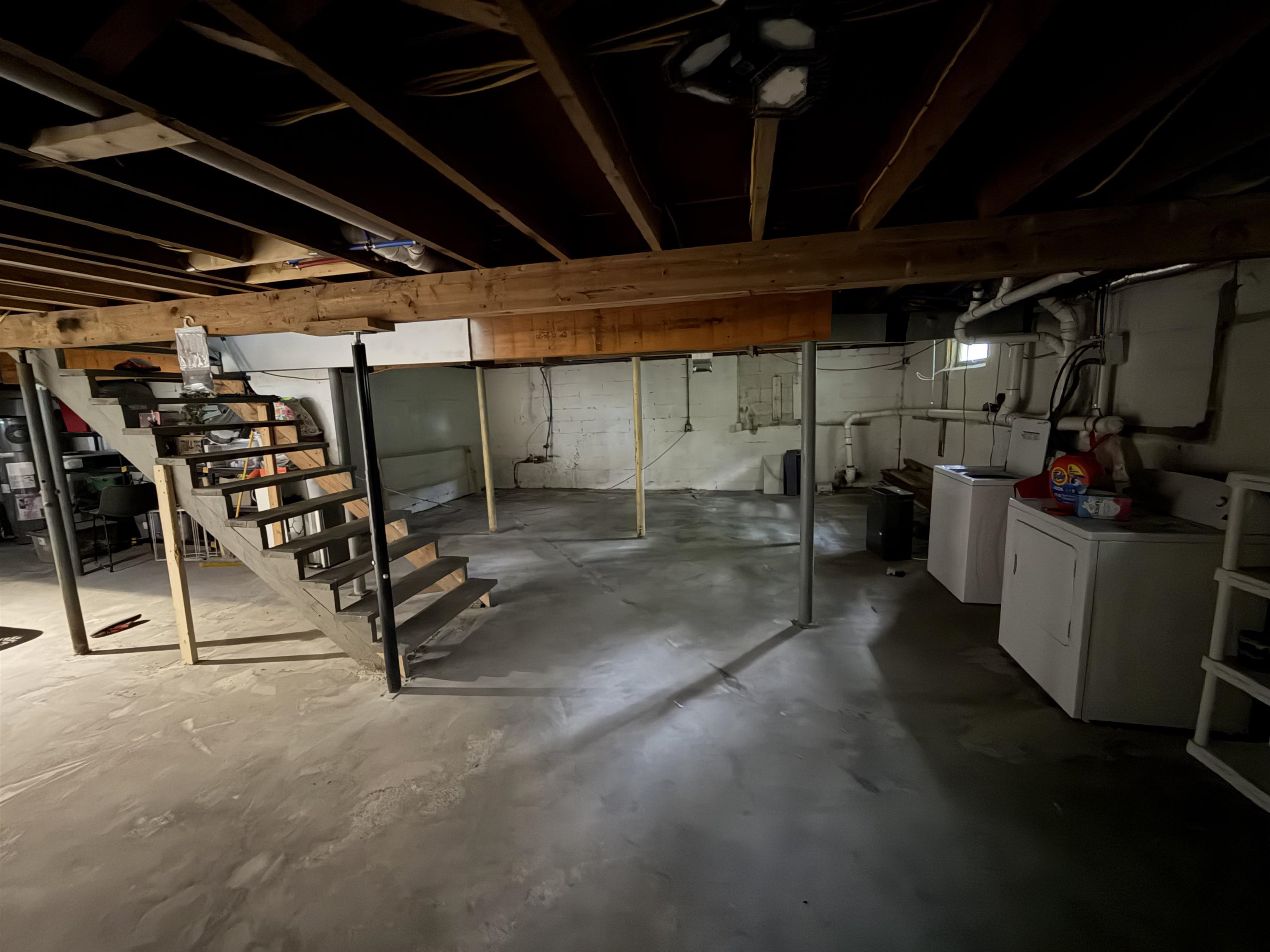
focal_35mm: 14
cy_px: 476
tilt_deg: -8.2
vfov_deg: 85.7
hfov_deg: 102.1
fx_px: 514
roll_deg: +1.9
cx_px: 635
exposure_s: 1/7
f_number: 2.2
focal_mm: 2.22
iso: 2000
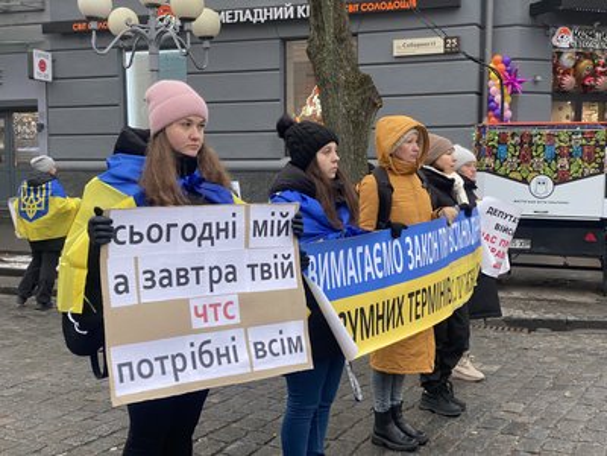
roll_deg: +0.8
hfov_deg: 36.8
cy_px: 228
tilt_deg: -5.1
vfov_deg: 28.0
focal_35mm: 52
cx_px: 304
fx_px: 912
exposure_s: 1/121
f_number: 2
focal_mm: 6
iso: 160
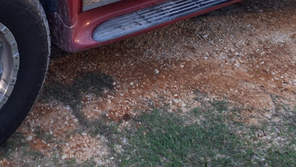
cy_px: -128
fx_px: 565
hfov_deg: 28.5
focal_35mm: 72
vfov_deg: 14.8
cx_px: 44
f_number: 1.8
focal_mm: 5.54
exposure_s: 1/20
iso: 500
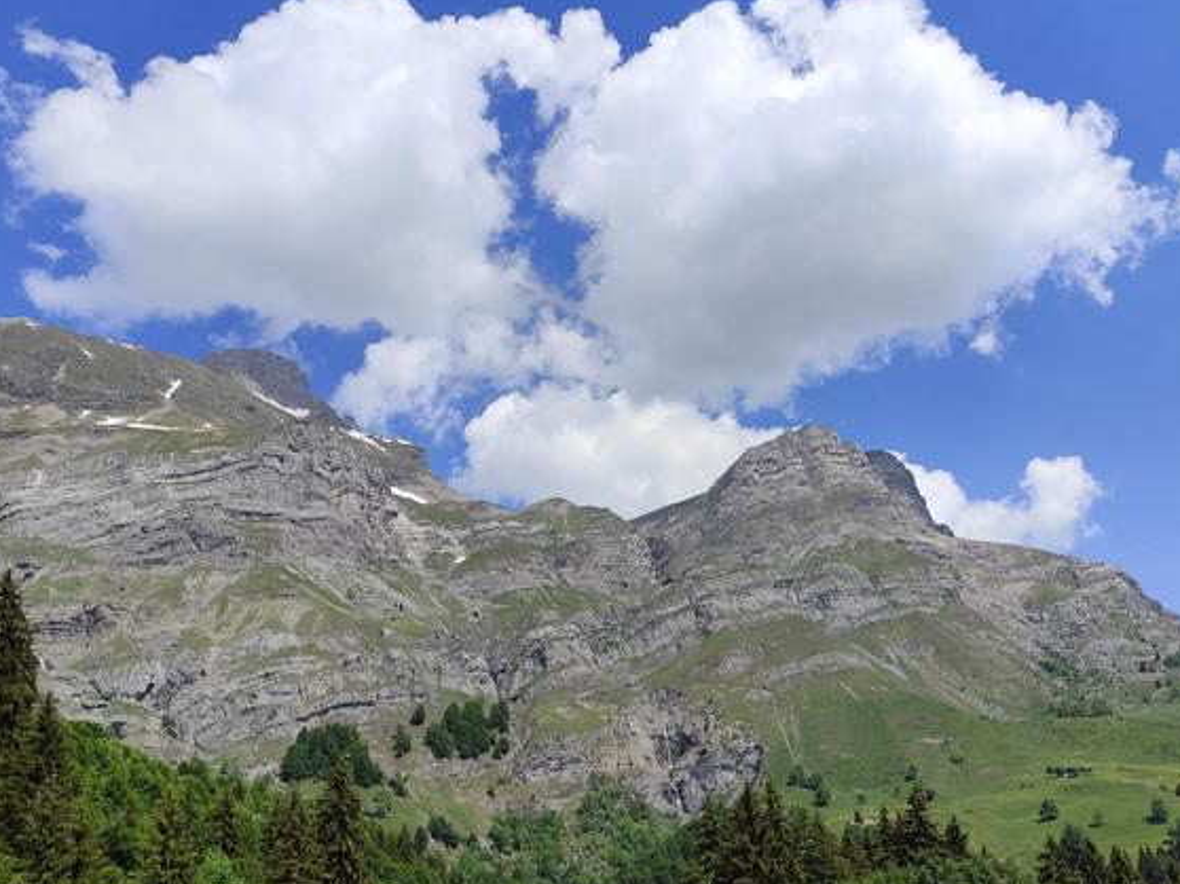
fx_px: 1124
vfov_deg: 42.8
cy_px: 512
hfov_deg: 55.0
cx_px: 702
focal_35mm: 33
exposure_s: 1/1623
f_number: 1.65
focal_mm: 6.19
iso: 50
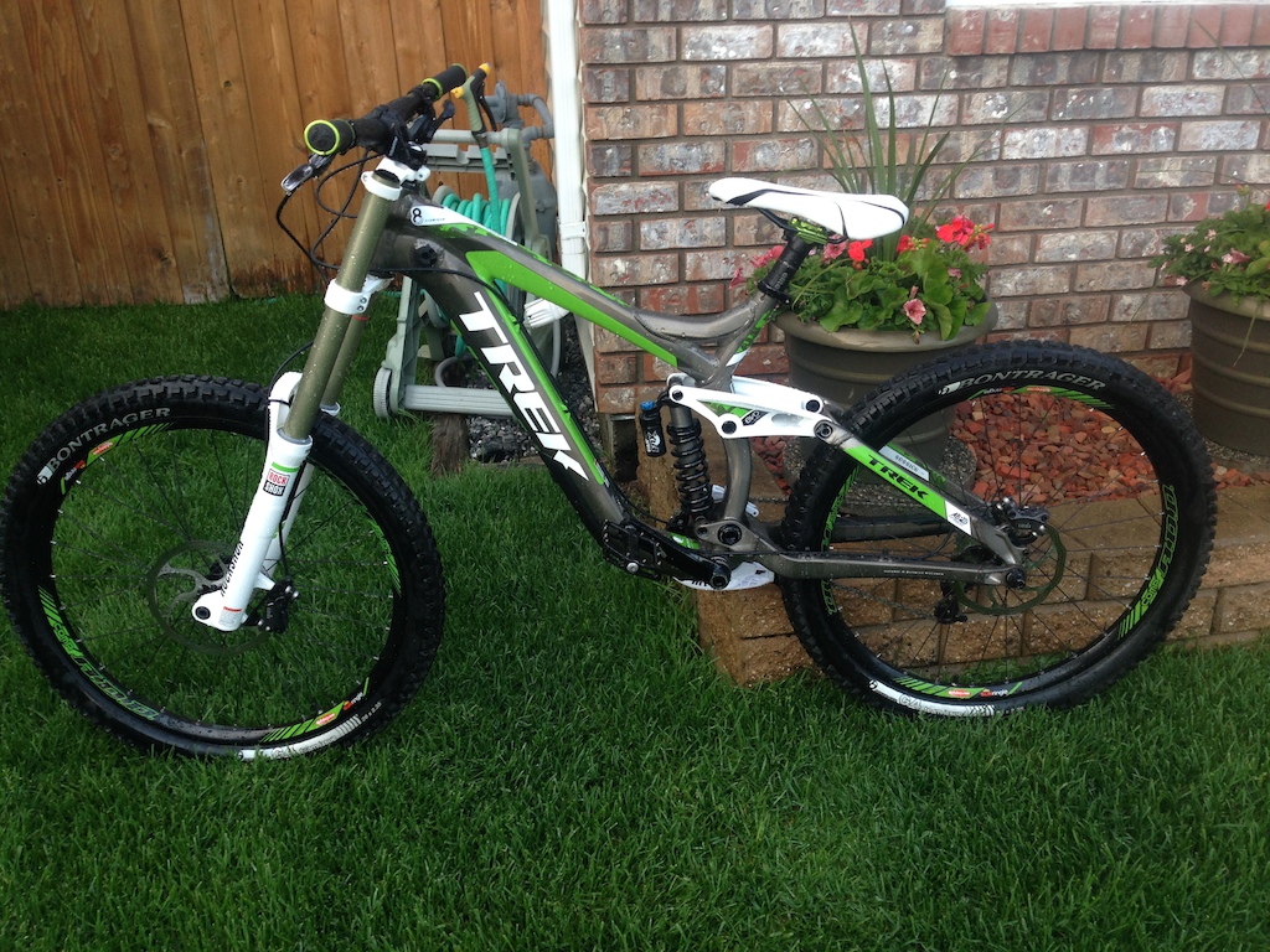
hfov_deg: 55.4
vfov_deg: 42.9
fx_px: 1211
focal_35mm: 33
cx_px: 635
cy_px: 476
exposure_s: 1/60
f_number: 2.4
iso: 64
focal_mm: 4.12
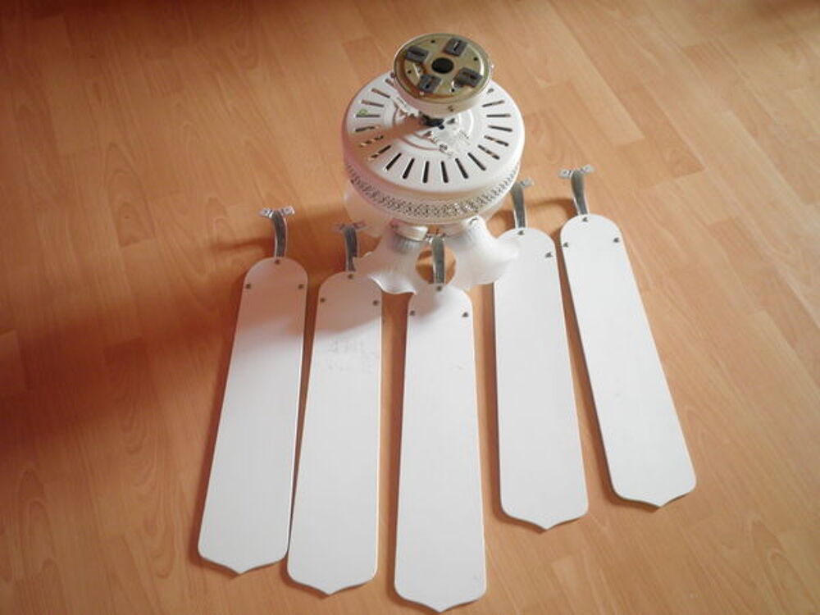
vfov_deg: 39.7
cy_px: 308
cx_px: 410
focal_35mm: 36
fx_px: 853
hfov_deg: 51.4
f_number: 3.1
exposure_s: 1/8
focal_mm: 6.4
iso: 160
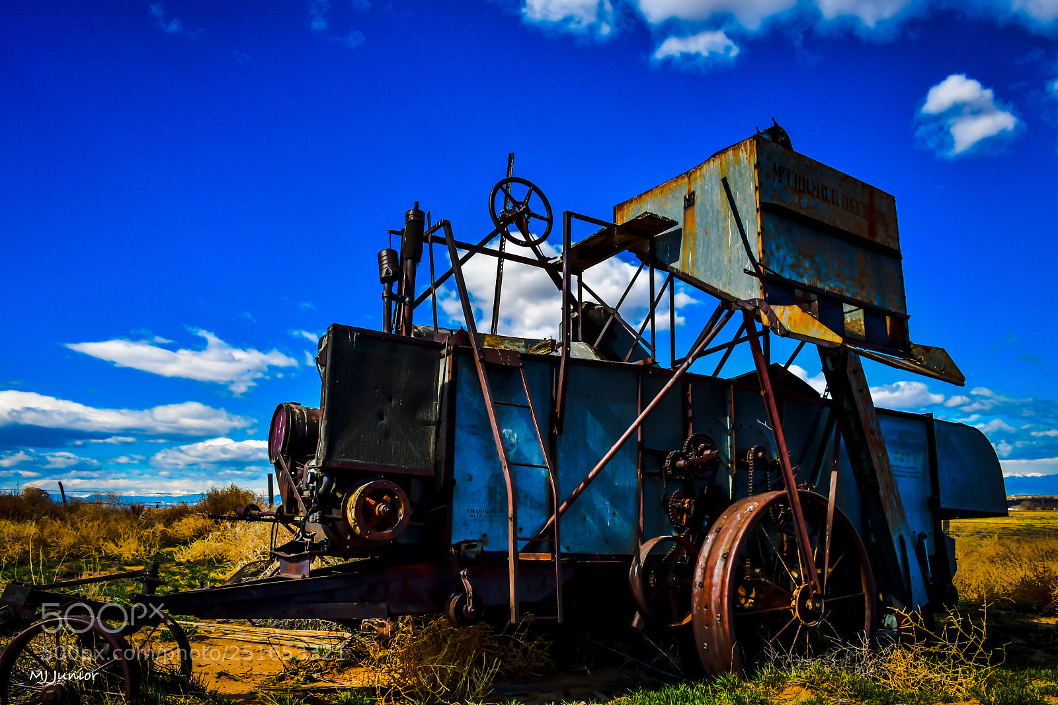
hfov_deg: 67.4
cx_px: 529
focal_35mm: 27
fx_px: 793
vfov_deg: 47.9
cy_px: 352
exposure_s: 1/400
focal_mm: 18
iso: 200
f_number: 11
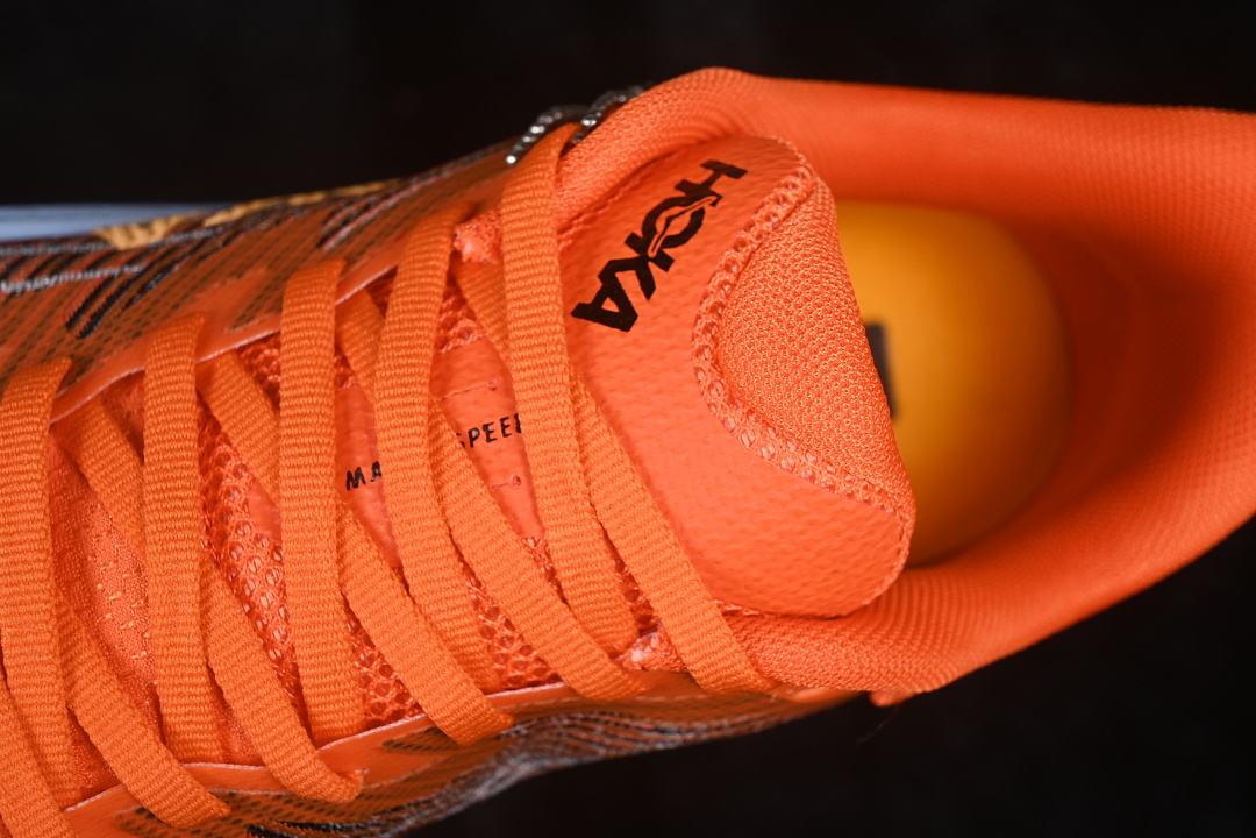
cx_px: 628
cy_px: 419
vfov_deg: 18.2
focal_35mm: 75
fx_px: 2616
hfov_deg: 27.0
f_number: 7.1
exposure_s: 1/60
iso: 160
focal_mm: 50
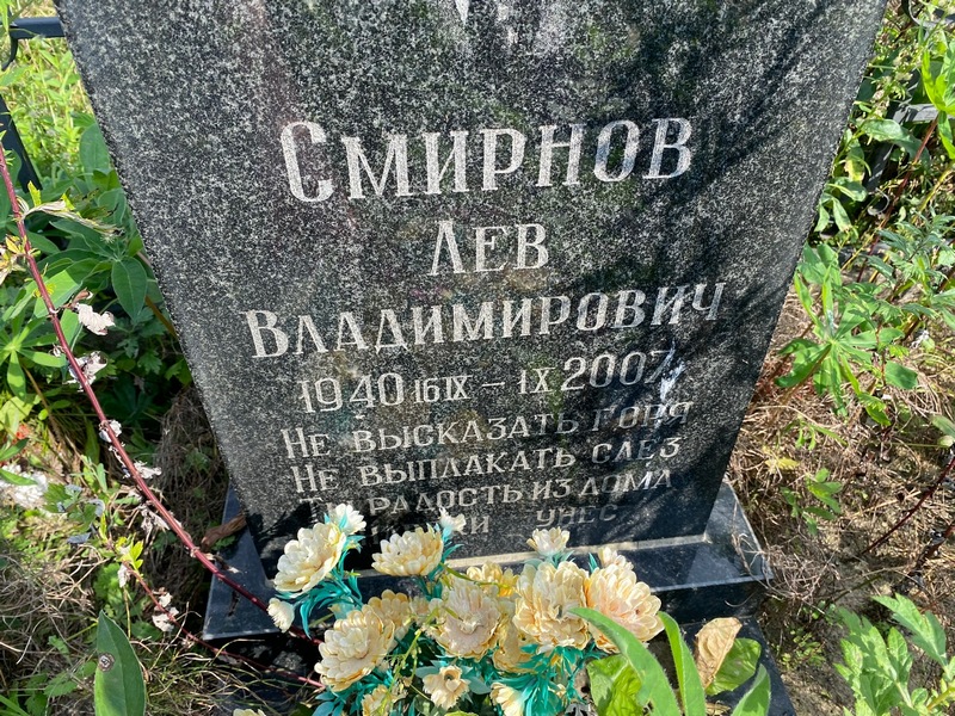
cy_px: 358
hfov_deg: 67.3
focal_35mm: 26
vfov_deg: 53.1
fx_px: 717
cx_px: 478
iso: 32
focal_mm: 4.25
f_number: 1.8
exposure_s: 1/640
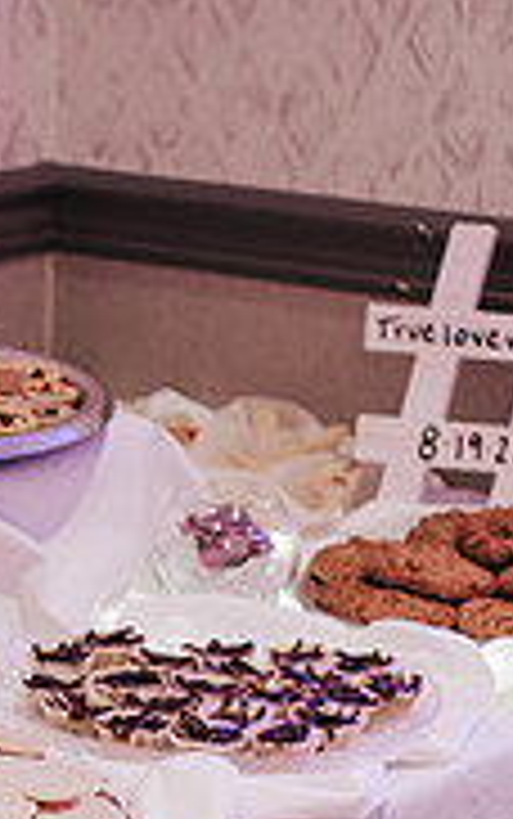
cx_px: -454
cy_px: 673
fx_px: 3618
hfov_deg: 7.8
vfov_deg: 12.8
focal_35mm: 162
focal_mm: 50
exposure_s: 1/50
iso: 500
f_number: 2.5
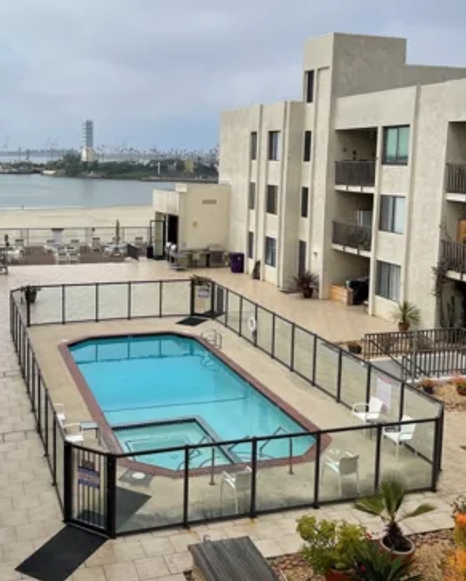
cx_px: 164
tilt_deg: -6.2
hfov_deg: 38.0
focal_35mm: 39
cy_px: 236
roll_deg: -1.2
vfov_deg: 46.6
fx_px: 671
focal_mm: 5.1
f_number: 1.6
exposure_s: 1/6579
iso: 32
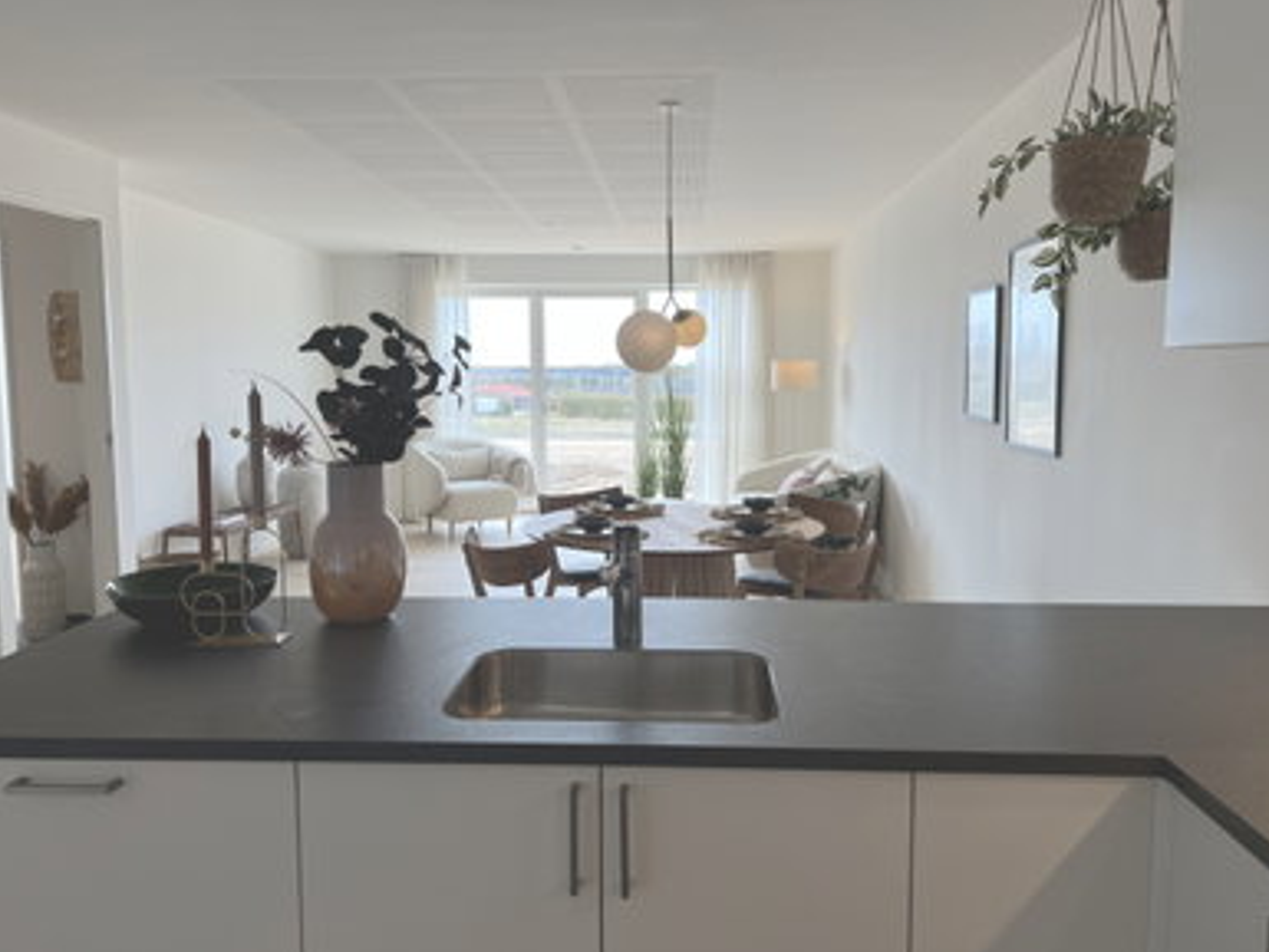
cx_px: 646
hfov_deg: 65.3
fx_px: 990
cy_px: 468
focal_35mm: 27
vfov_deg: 51.4
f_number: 1.5
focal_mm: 5.7
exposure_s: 1/174
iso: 40
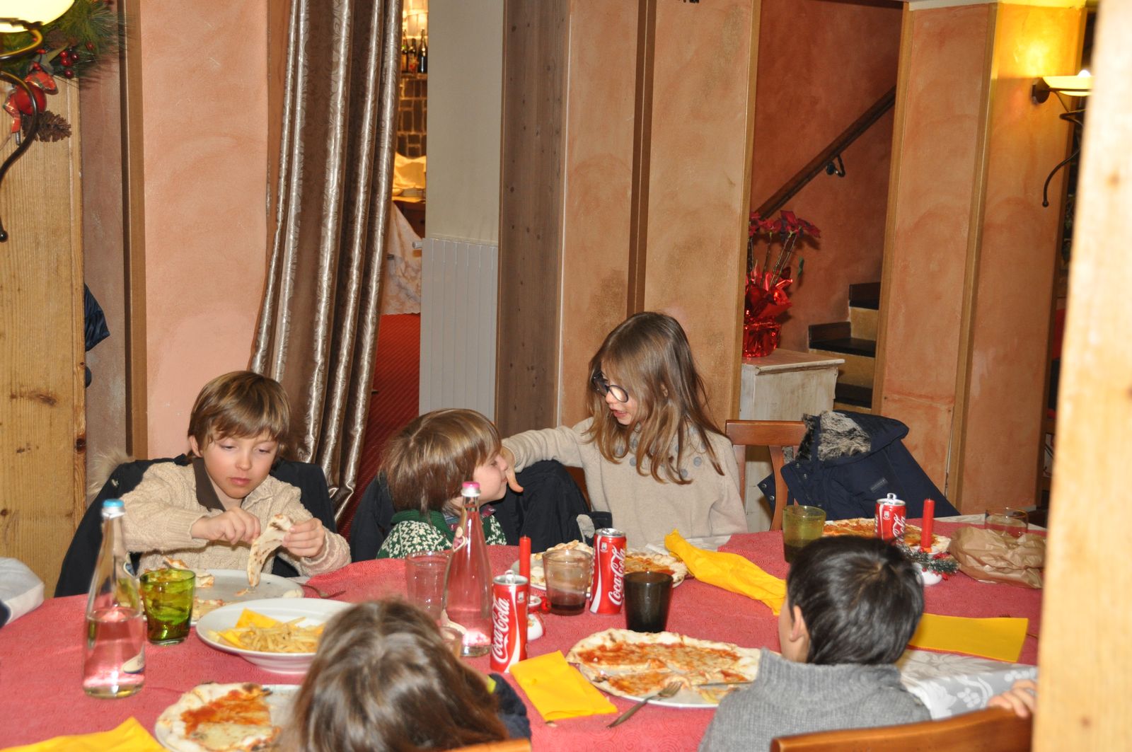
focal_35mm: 51
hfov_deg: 38.9
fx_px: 1602
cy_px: 376
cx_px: 566
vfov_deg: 26.4
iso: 800
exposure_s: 1/60
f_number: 4.2
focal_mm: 34
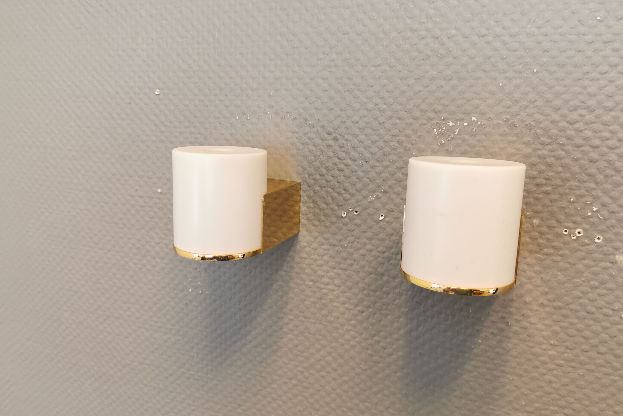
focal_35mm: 29
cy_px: 211
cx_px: 310
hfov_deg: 63.7
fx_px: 502
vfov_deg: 45.0
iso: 100
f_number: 1.6
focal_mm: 5.56
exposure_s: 1/50
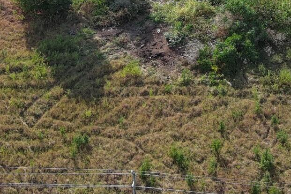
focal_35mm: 140
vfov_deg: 9.6
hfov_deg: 14.7
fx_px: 1132
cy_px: -52
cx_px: 148
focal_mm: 10.57
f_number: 2.8
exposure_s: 1/581
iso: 100
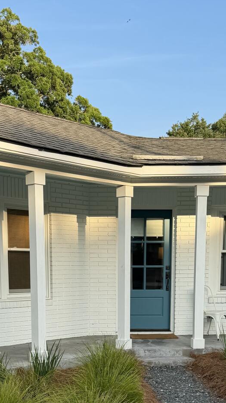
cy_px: 353
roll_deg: -0.6
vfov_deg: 35.3
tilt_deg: -9.1
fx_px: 597
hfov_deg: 21.4
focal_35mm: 56
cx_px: 106
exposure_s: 1/1106
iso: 80
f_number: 1.78
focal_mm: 6.76
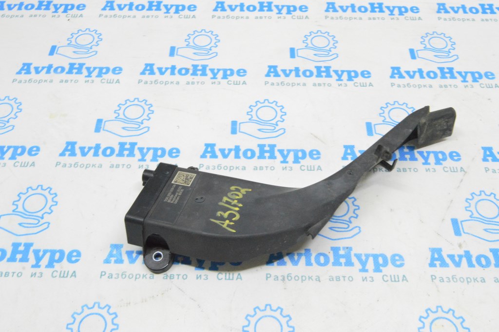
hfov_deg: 49.6
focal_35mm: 39
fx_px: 540
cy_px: 166
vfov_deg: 34.2
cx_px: 250
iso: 6400
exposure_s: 1/15
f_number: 20
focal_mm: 26
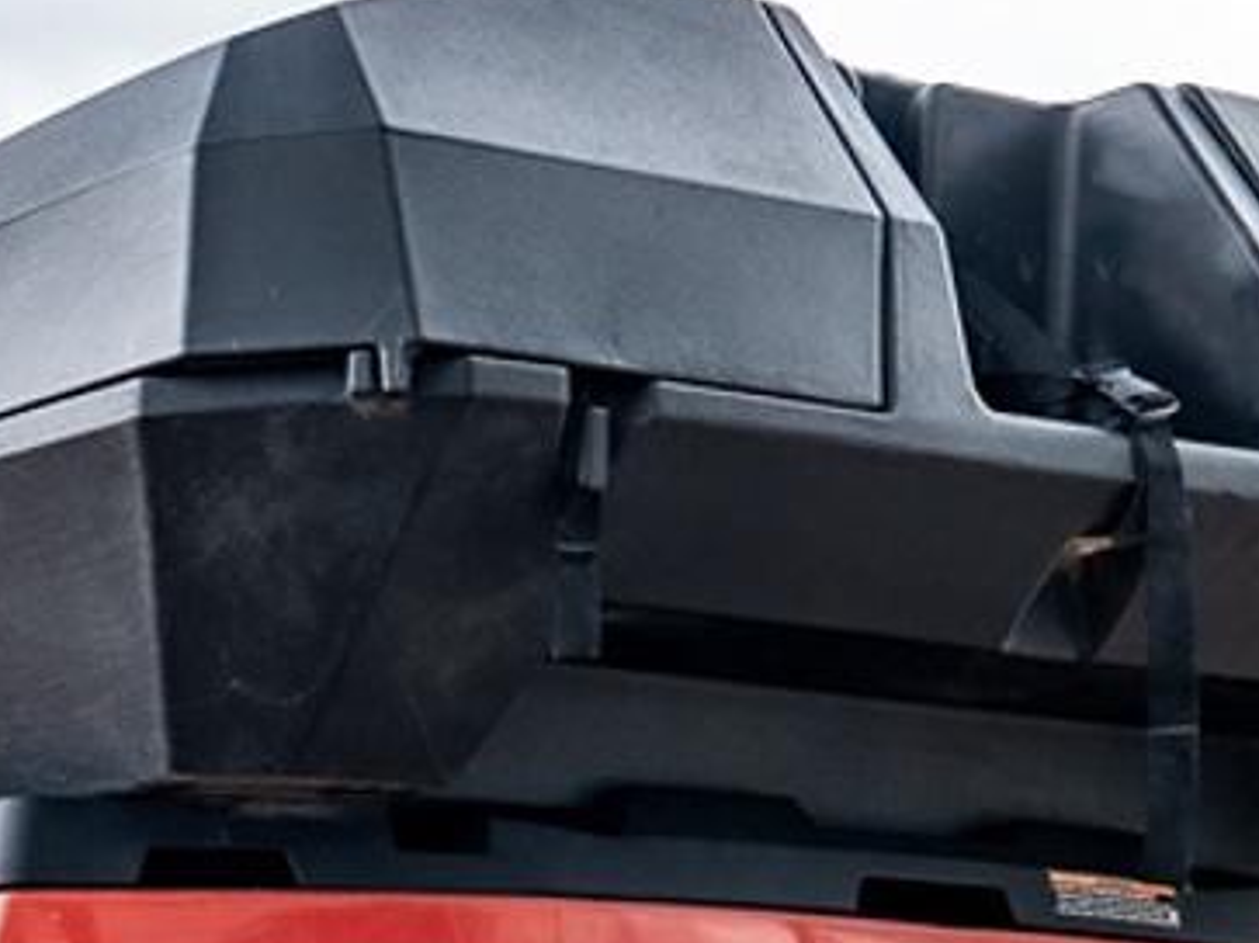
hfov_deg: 12.7
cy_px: 1194
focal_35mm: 154
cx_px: 62
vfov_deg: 9.5
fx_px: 5599
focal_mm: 38
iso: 200
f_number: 4
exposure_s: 1/160
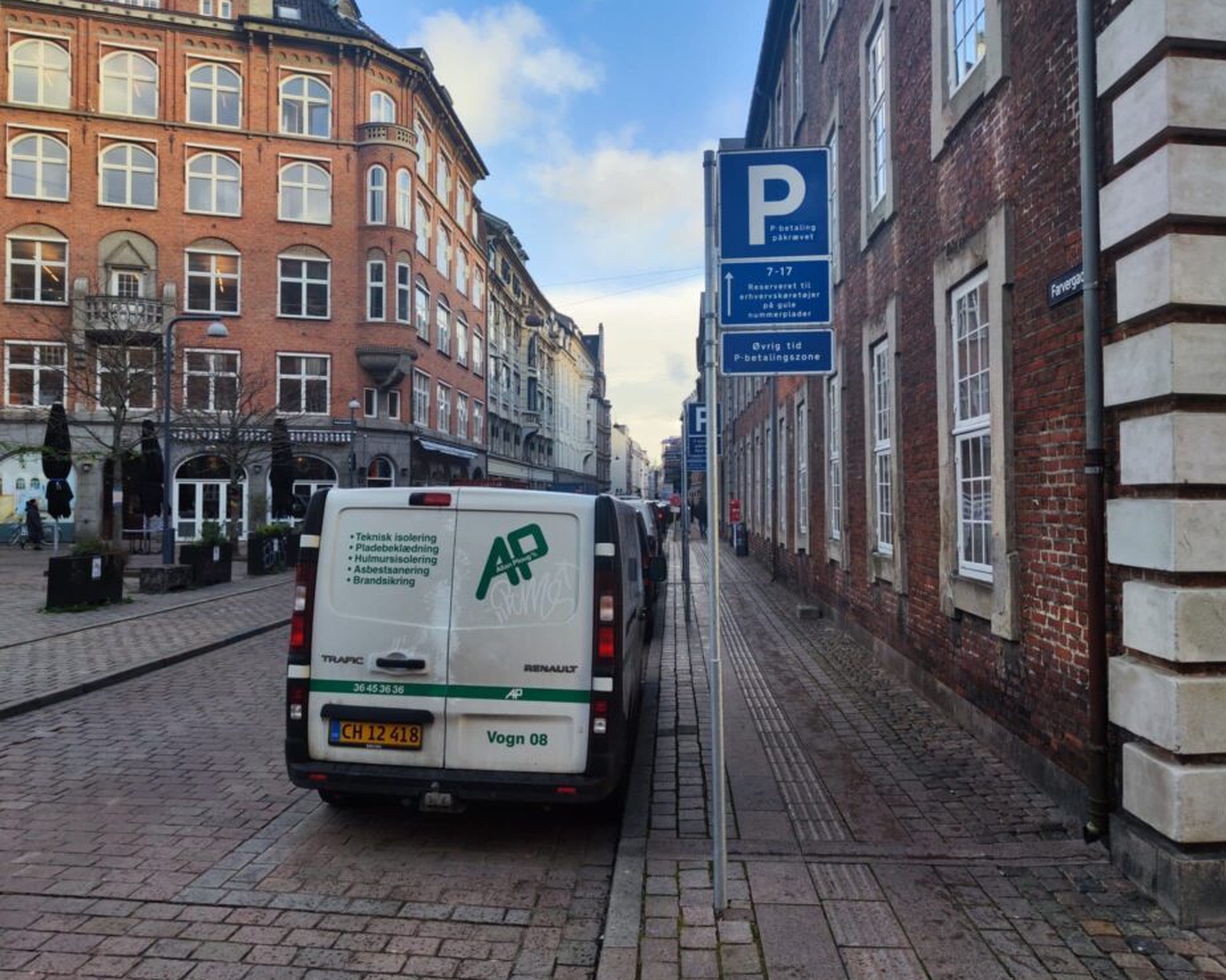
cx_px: 574
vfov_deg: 54.9
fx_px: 943
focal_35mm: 26
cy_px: 478
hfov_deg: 66.0
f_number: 1.88
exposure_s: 1/912
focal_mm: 5.59
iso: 50
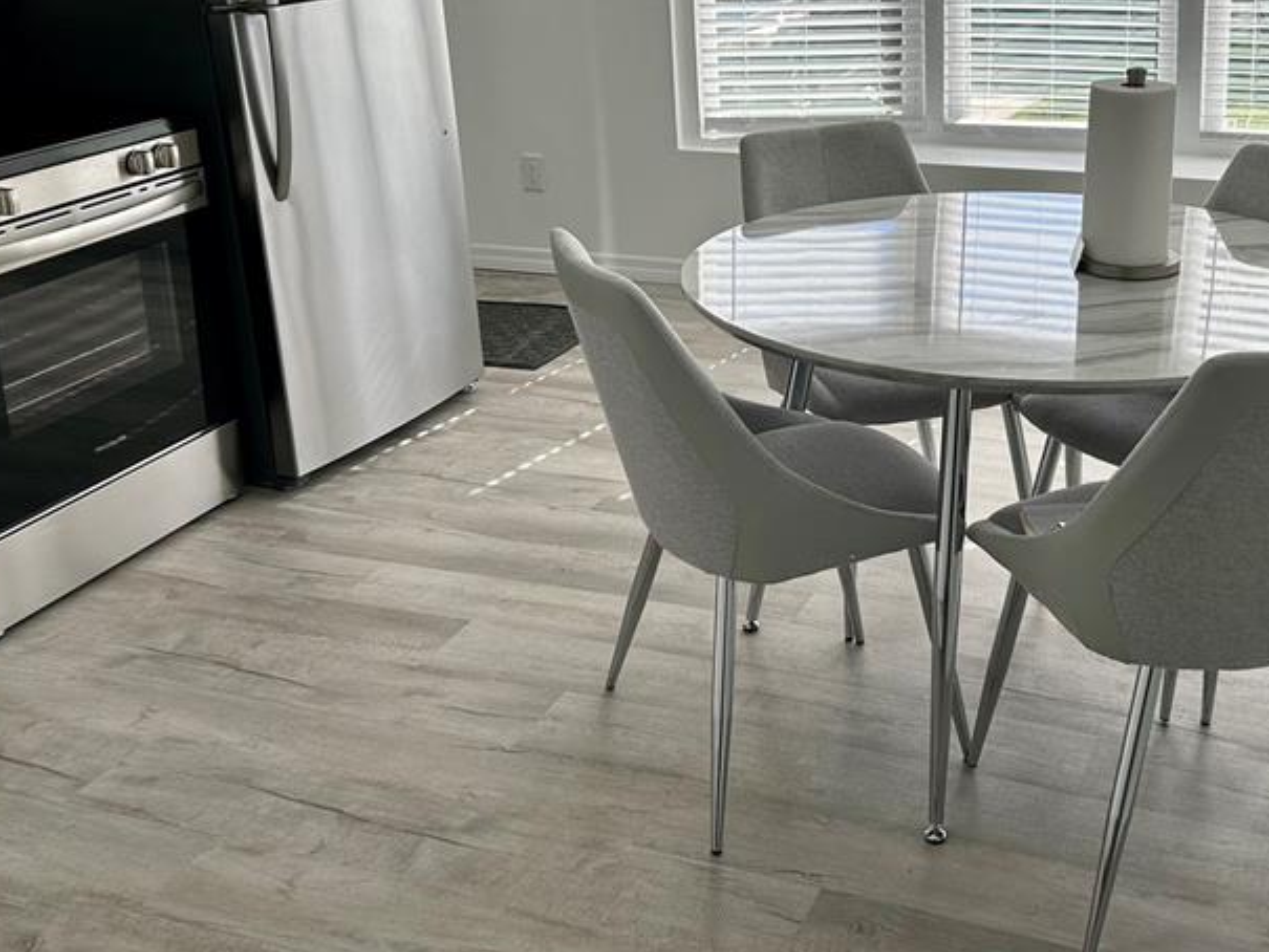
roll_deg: +1.3
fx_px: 1613
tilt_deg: -13.6
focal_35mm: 44
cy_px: 300
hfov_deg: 42.5
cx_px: 814
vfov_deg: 32.5
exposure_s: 1/758
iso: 50
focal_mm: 5.7
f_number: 1.5
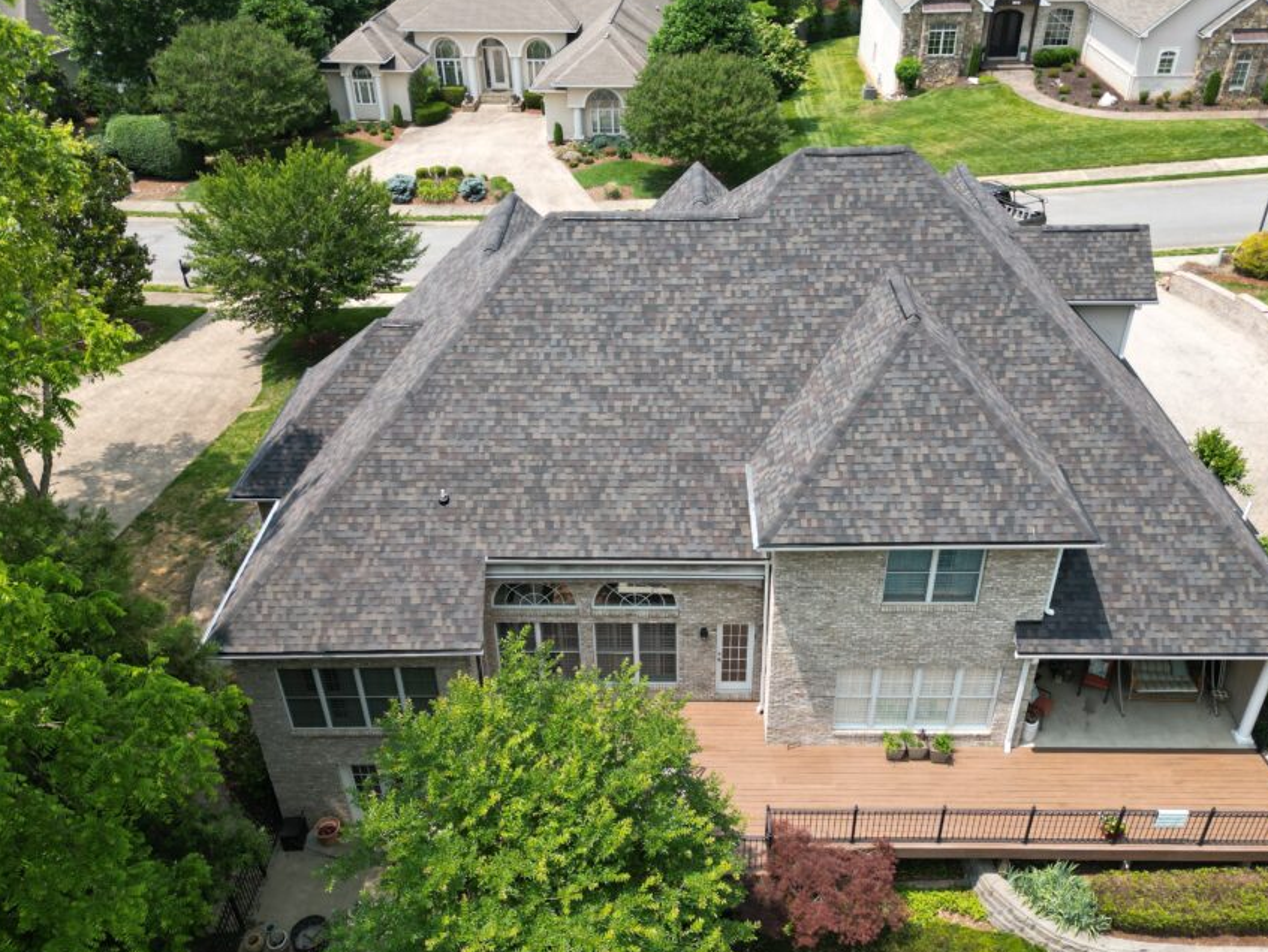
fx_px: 1063
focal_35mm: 29
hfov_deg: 61.6
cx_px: 668
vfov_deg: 48.3
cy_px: 460
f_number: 1.7
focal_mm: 6.72
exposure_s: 1/1500
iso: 130
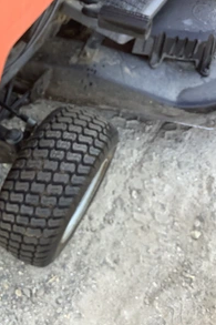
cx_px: 34
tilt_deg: -63.0
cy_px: 165
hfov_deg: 29.6
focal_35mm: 44
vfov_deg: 44.5
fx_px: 396
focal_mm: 3.3
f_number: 2.4
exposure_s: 1/120
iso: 40
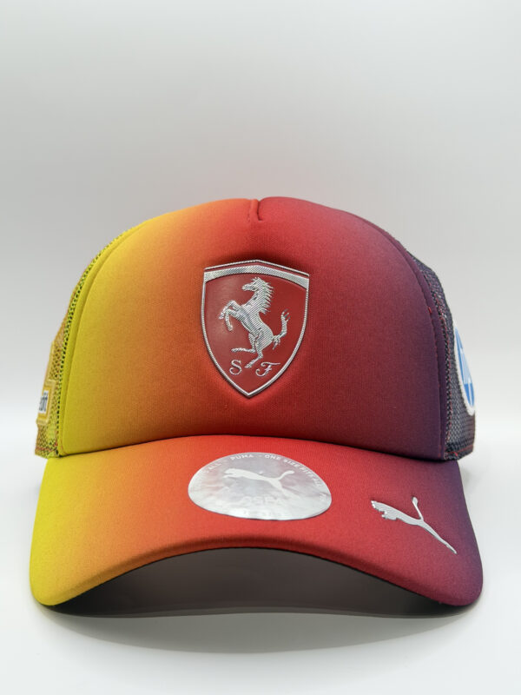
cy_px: 348
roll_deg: -1.4
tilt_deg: -6.7
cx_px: 260
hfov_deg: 30.3
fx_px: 963
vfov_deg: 39.7
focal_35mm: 48
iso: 64
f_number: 1.78
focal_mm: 6.76
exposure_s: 1/121
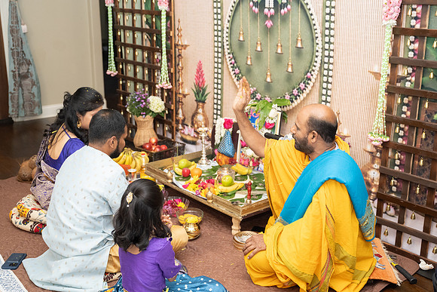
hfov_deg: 46.1
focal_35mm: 42
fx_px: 514
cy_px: 146
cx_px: 218
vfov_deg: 31.7
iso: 1000
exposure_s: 1/160
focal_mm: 40
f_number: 3.2
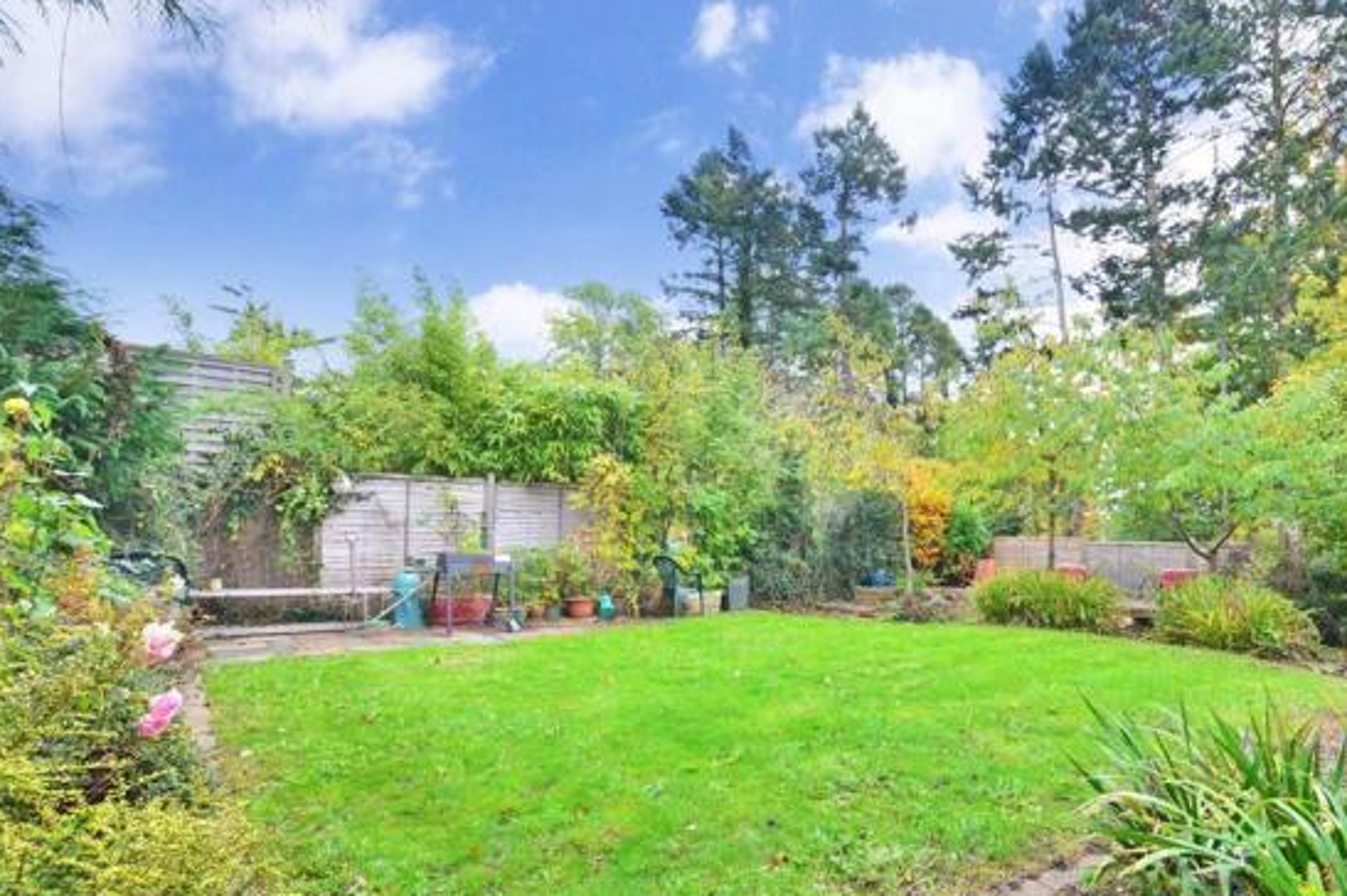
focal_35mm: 18
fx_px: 673
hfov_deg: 89.1
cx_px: 798
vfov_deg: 66.9
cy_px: 516
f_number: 11
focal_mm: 10
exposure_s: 1/25
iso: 640
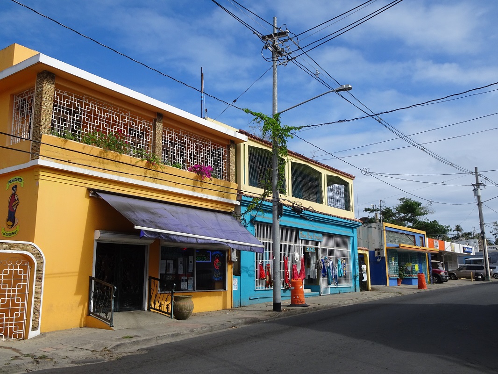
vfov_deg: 44.2
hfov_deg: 56.8
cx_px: 249
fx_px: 460
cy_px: 187
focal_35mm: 32
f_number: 4
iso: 80
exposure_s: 1/1000
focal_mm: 5.43
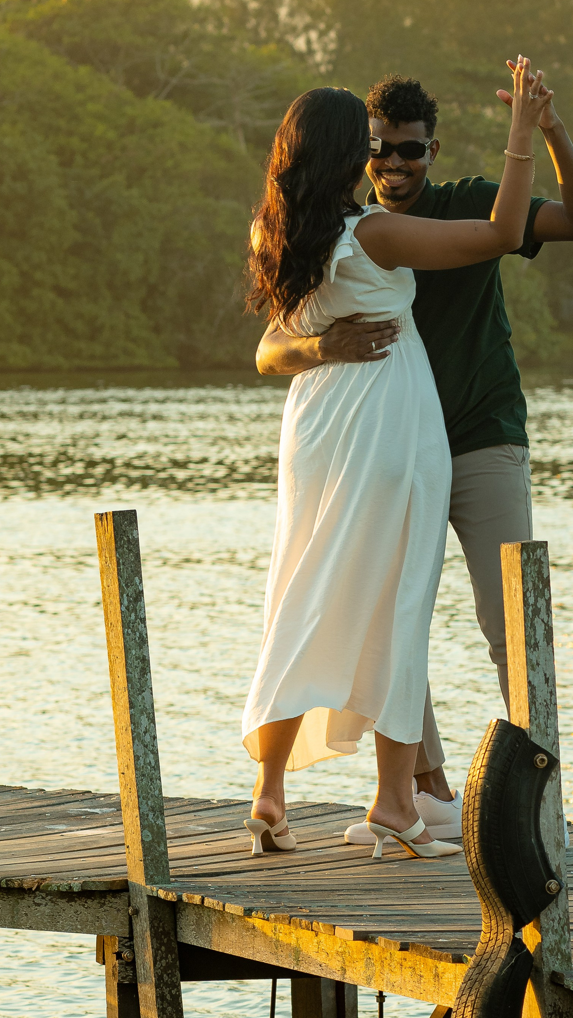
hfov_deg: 6.0
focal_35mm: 203
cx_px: 366
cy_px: 299
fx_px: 5483
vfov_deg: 10.6
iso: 250
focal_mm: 85
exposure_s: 1/250
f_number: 5.6
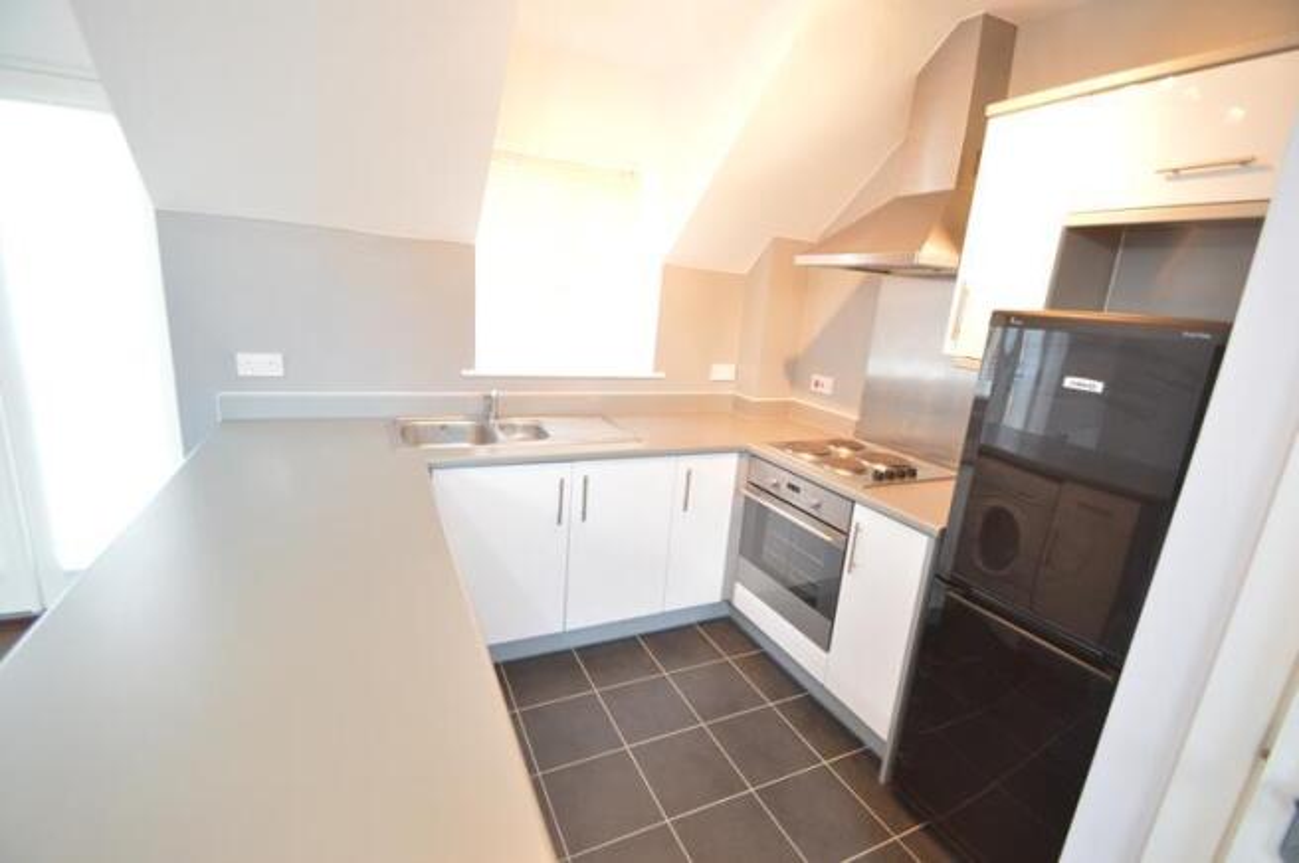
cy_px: 432
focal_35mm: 15
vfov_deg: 77.2
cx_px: 650
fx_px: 541
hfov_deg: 100.4
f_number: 3.5
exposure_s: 1/15
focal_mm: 10
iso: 800
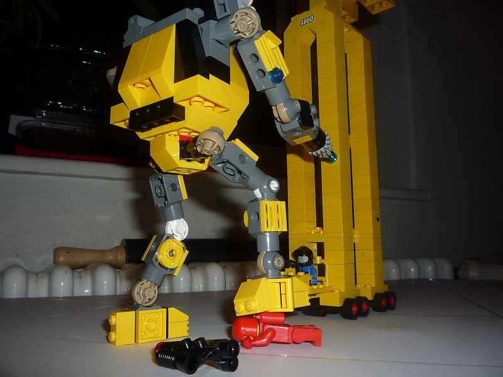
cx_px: 252
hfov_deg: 60.0
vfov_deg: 46.8
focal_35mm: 30
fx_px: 436
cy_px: 188
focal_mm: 5.2
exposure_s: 1/30
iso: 100
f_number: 4
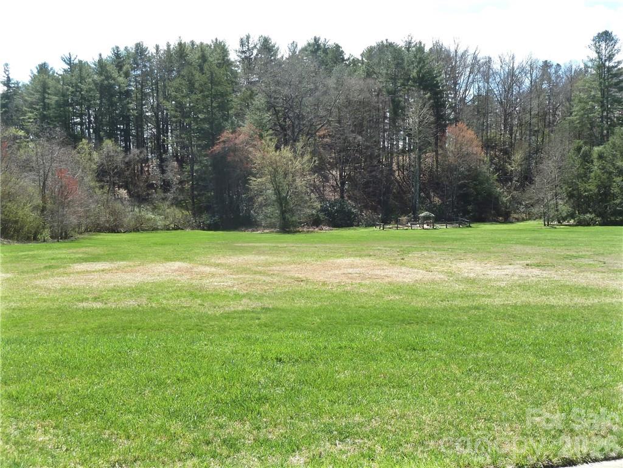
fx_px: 720
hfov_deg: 46.8
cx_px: 312
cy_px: 234
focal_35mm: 40
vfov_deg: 36.0
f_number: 4
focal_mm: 6.5
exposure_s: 1/250
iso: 80
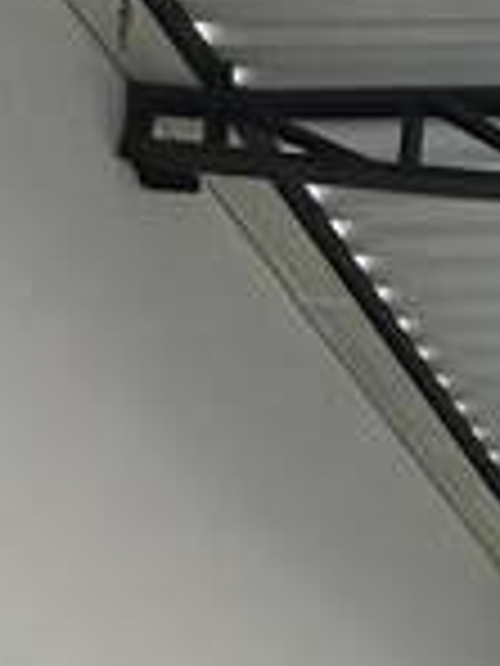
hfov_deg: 10.8
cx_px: 1423
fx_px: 1964
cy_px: 1467
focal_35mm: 102
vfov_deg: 14.6
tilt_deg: +2.1
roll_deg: -2.1
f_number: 2.2
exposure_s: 1/60
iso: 160
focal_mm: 2.22
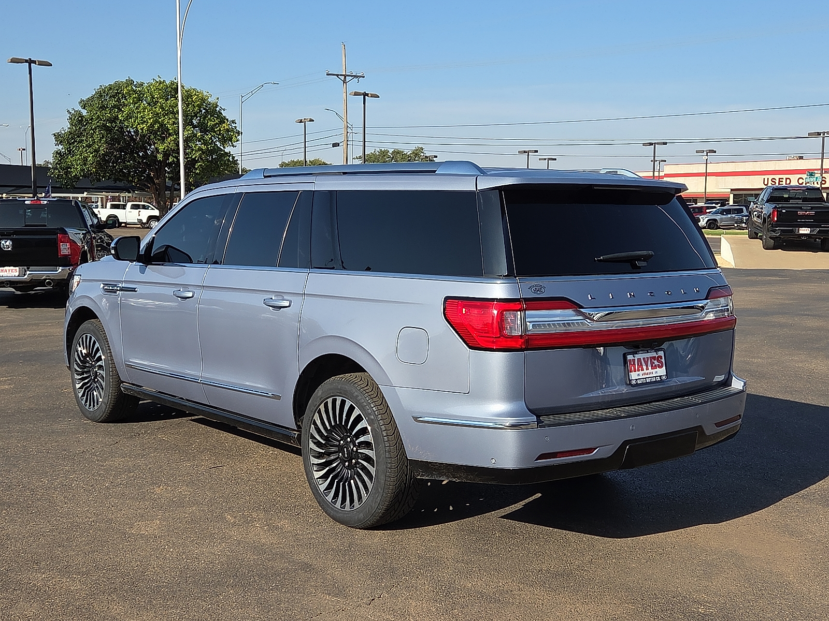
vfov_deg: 34.3
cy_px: 310
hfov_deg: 44.8
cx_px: 414
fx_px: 1006
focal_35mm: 42
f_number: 1.8
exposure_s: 1/5000
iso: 76
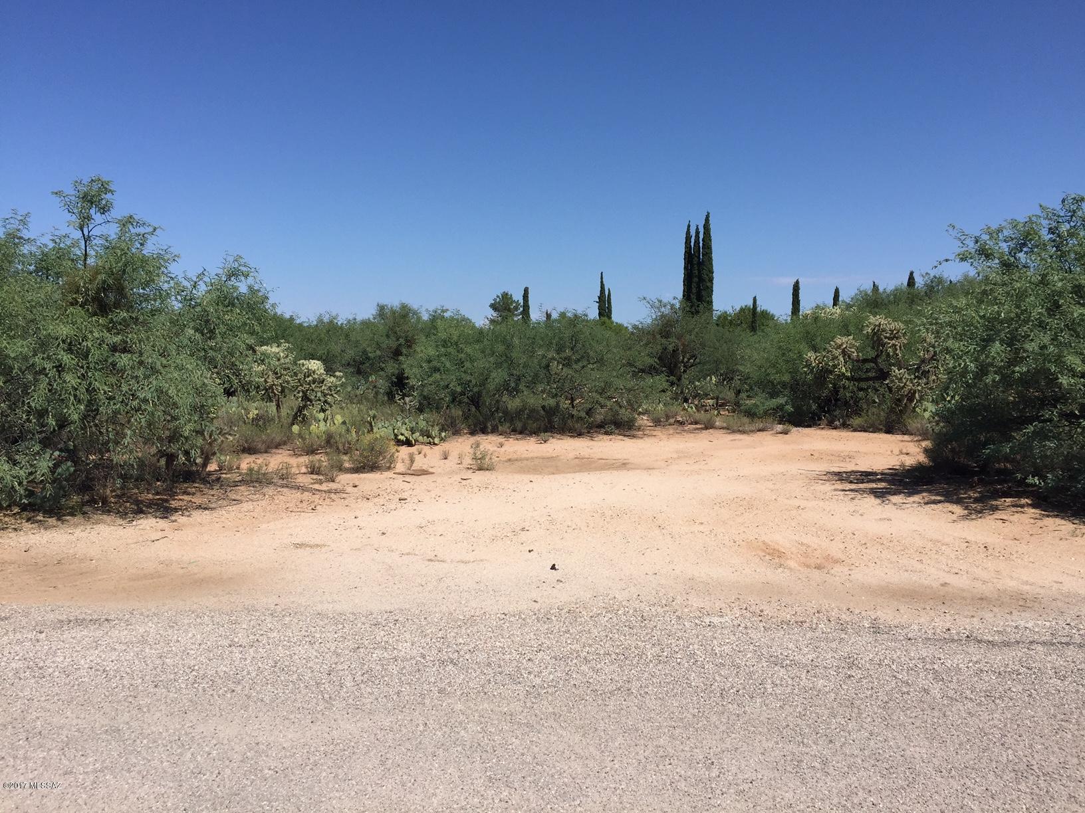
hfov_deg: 61.7
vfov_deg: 48.2
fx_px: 909
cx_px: 542
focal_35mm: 29
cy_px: 406
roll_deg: -0.9
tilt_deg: +0.3
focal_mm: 4.15
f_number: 2.2
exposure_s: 1/3049
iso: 32
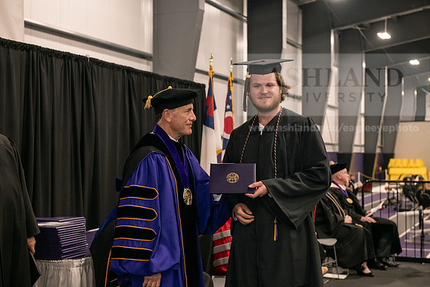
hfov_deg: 33.4
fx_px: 717
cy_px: 144
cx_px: 215
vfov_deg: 22.6
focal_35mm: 60
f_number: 4.5
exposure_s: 1/160
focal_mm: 60
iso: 1600
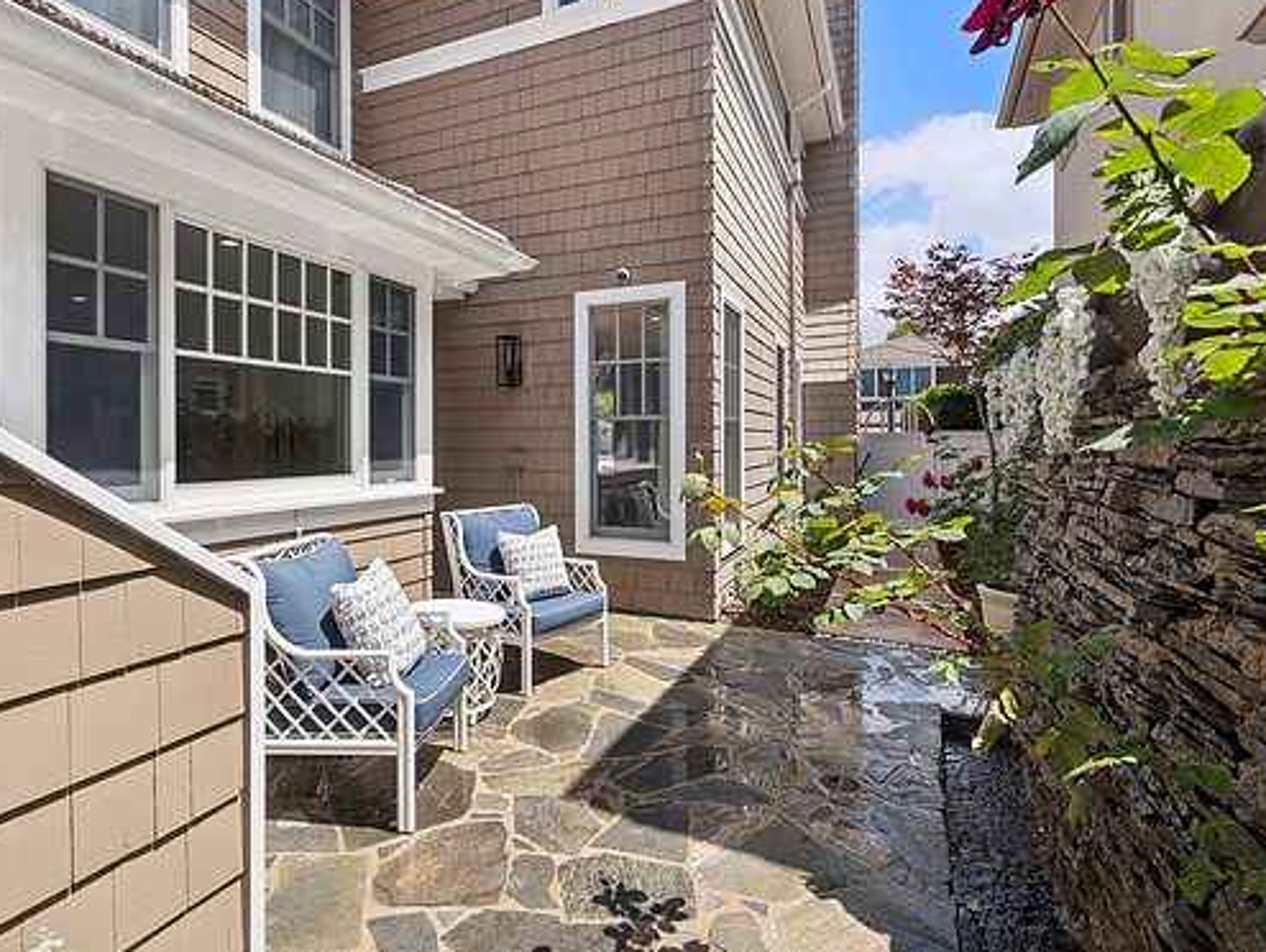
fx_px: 659
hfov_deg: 87.4
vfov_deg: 71.6
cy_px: 461
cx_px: 565
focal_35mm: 18
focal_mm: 16
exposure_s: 1/125
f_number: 9
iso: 100
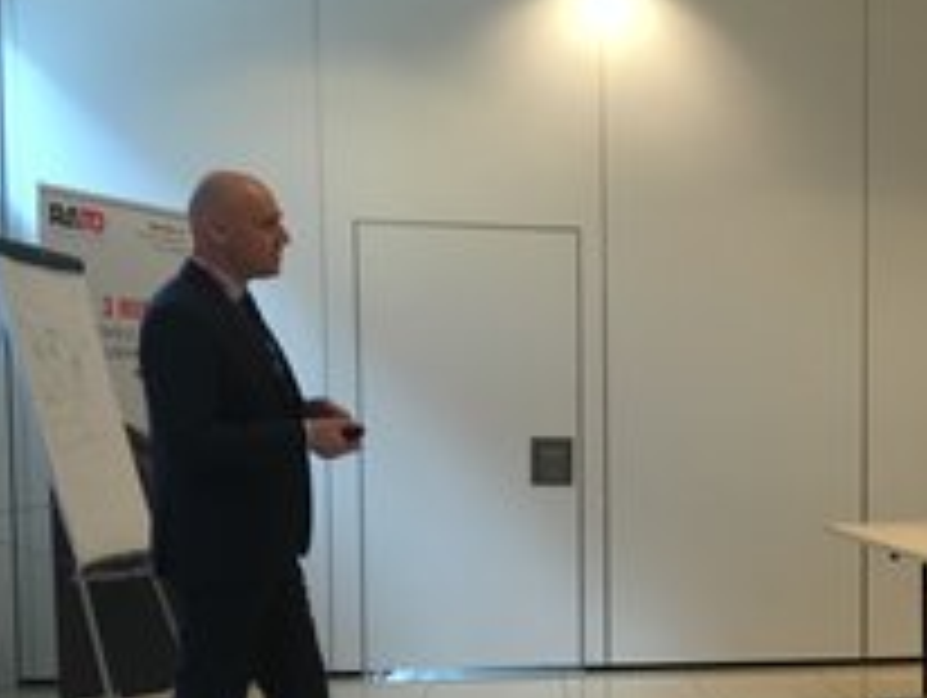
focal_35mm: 60
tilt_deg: -3.8
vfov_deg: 24.1
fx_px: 1609
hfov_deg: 30.6
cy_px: 545
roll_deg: -0.3
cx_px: 846
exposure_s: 1/33
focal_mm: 4.15
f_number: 2.2
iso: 125
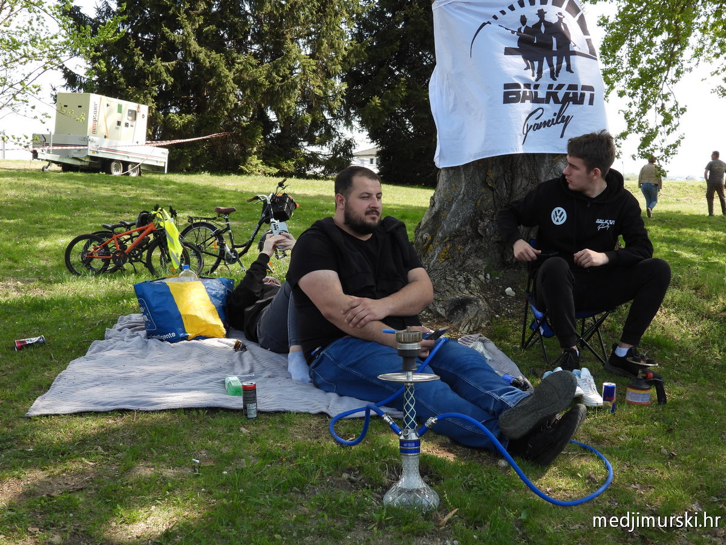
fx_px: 1258
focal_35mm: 60
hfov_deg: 32.2
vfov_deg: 24.4
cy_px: 272
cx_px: 363
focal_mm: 10.7
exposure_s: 1/320
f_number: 3.5
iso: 100
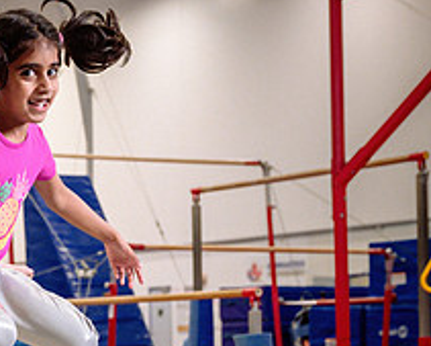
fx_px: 1519
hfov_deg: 15.9
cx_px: 31
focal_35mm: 119
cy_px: 403
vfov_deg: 12.7
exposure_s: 1/250
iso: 1600
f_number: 3.5
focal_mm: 38
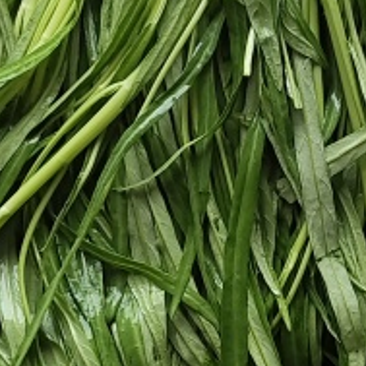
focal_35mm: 120
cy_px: 222
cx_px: 455
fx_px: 1435
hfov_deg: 14.0
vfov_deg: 14.5
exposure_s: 1/100
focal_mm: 5.56
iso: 241
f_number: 1.88
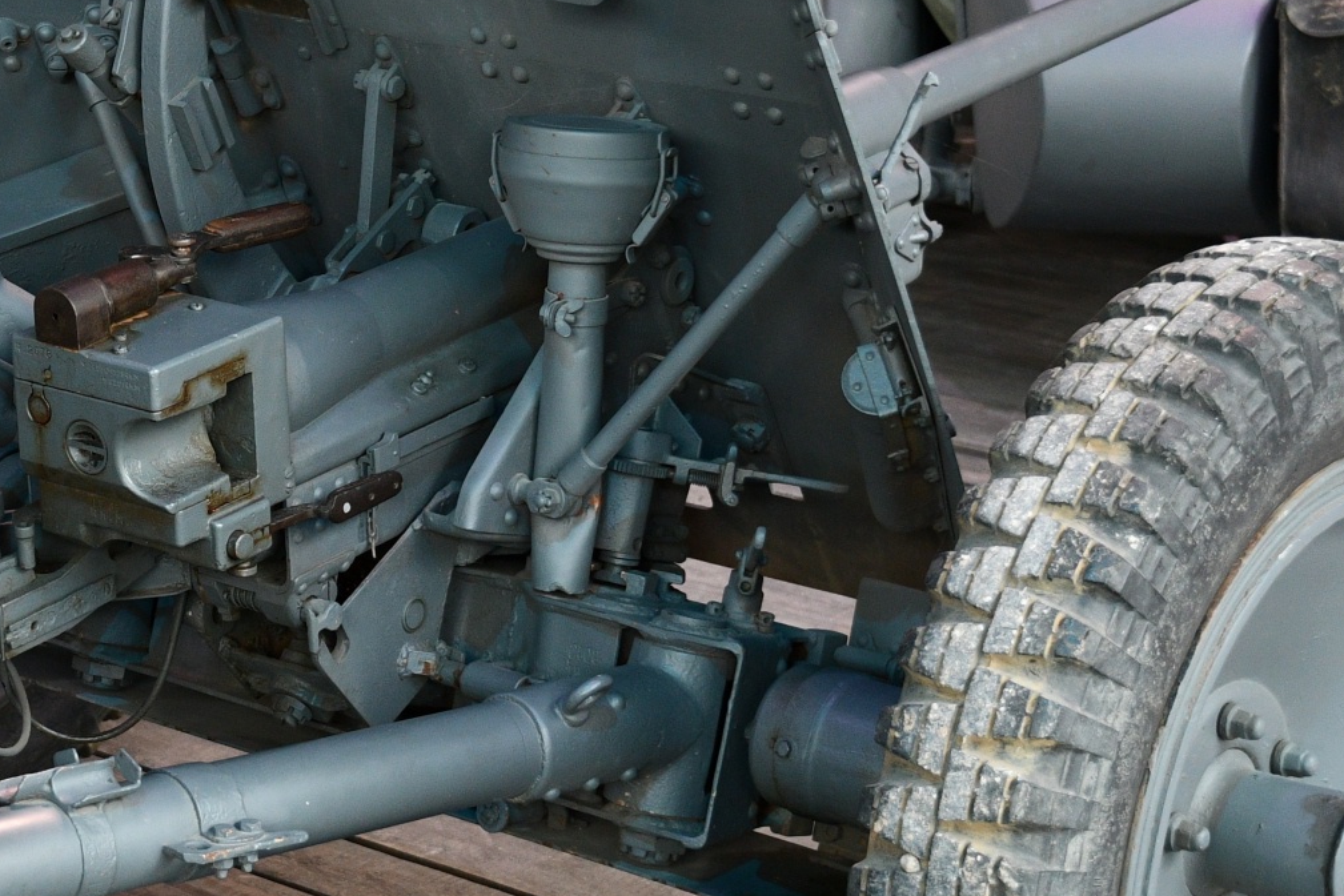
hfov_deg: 19.1
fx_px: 3995
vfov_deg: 12.8
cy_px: 441
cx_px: 489
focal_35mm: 107
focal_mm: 30
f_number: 3.5
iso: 640
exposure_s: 1/50
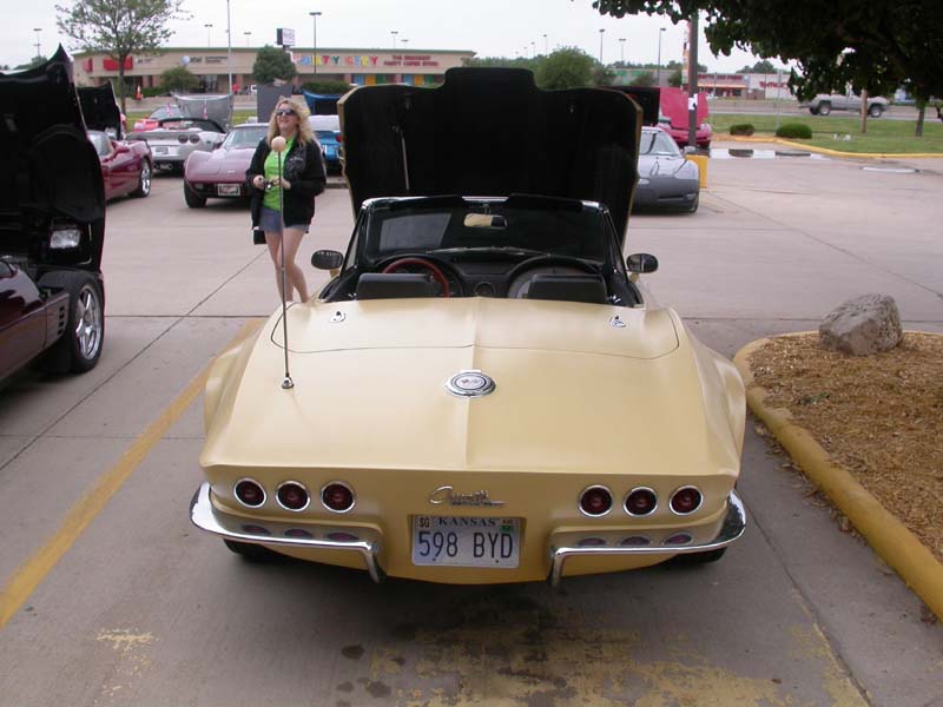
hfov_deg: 49.0
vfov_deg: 37.7
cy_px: 354
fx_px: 1035
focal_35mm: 38
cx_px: 472
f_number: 5.3
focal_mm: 7.85
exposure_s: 1/212
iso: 100
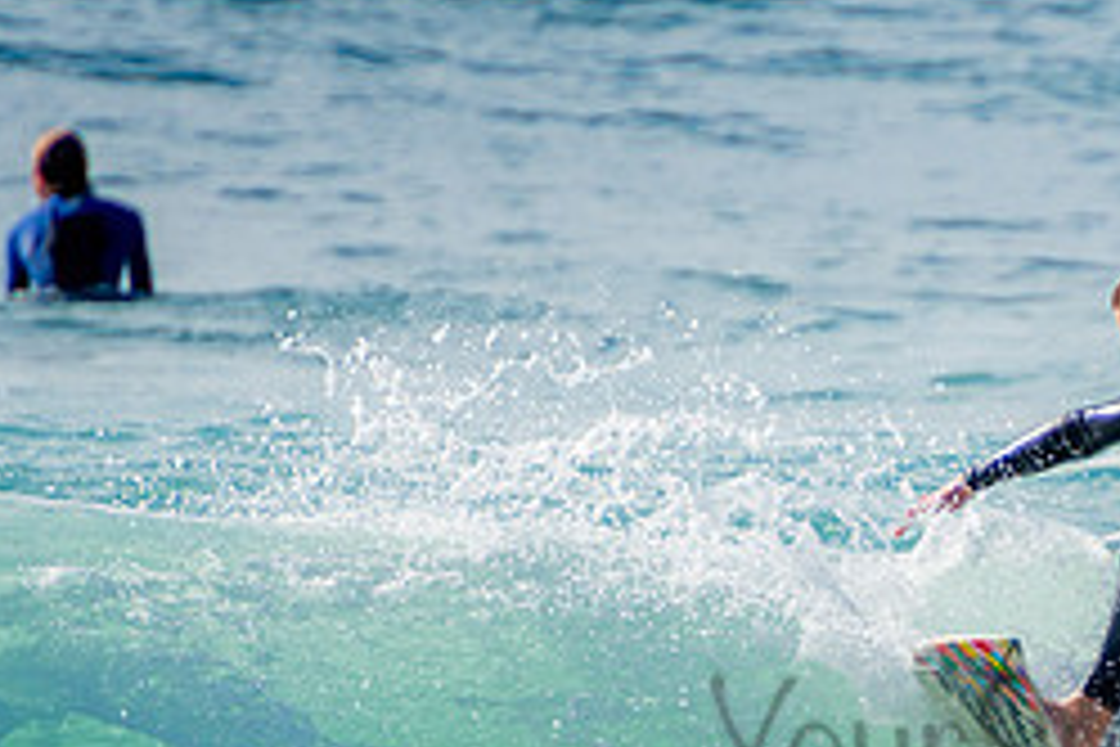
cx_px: 1174
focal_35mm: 1396
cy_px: 704
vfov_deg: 1.0
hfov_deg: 1.5
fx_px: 43428
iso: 220
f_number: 5.6
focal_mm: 400
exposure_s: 1/2000
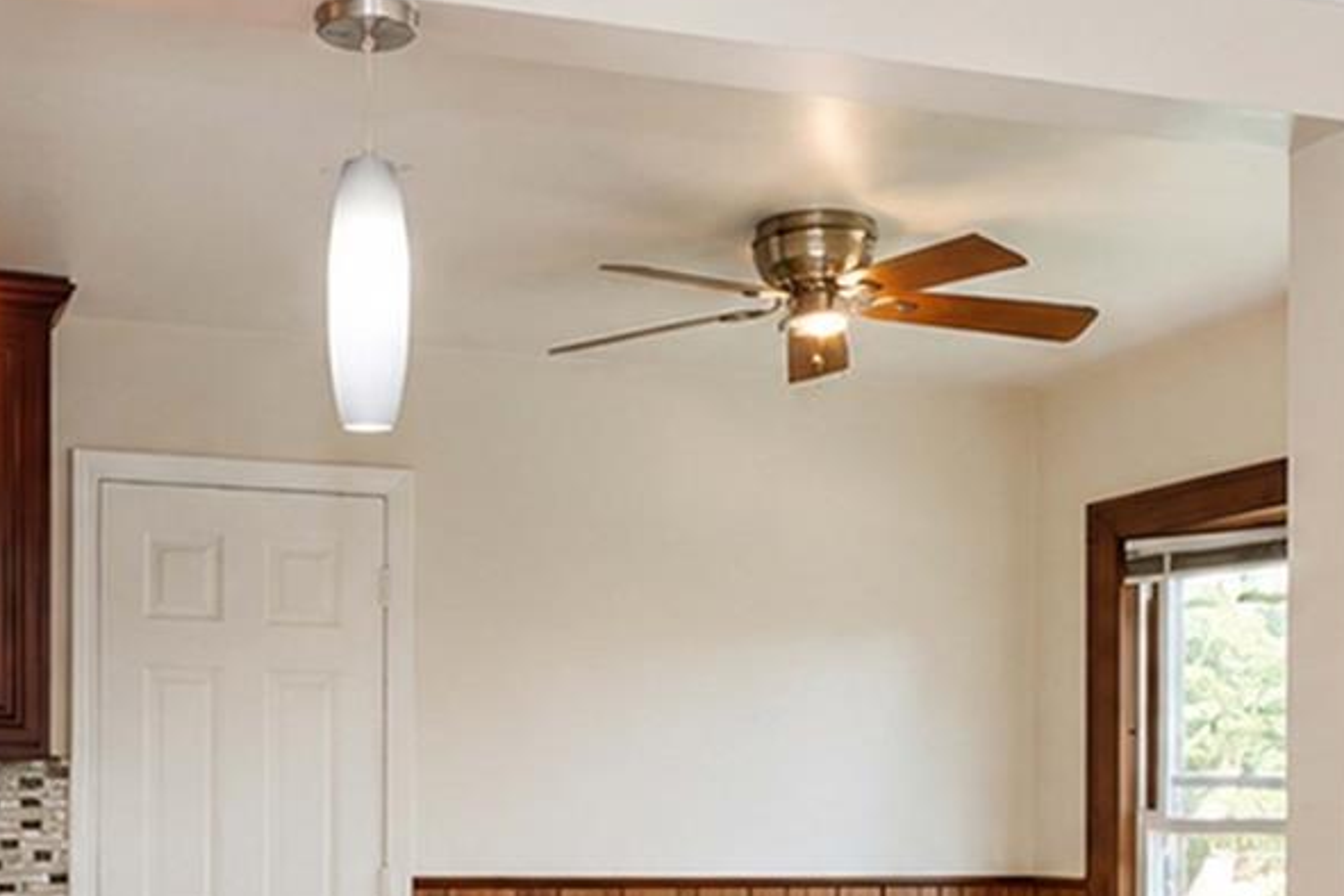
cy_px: 788
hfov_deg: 37.5
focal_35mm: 52
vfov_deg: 25.3
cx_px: 389
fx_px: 1941
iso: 1600
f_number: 8
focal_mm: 10
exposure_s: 1/80
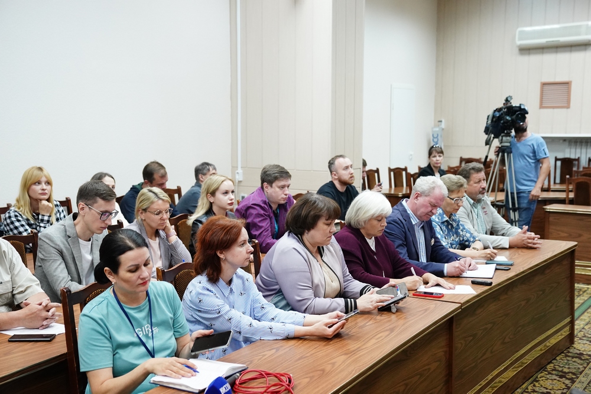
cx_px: 296
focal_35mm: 45
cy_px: 197
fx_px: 739
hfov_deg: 43.6
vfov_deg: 29.9
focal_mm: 45
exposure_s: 1/200
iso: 5000
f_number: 3.5
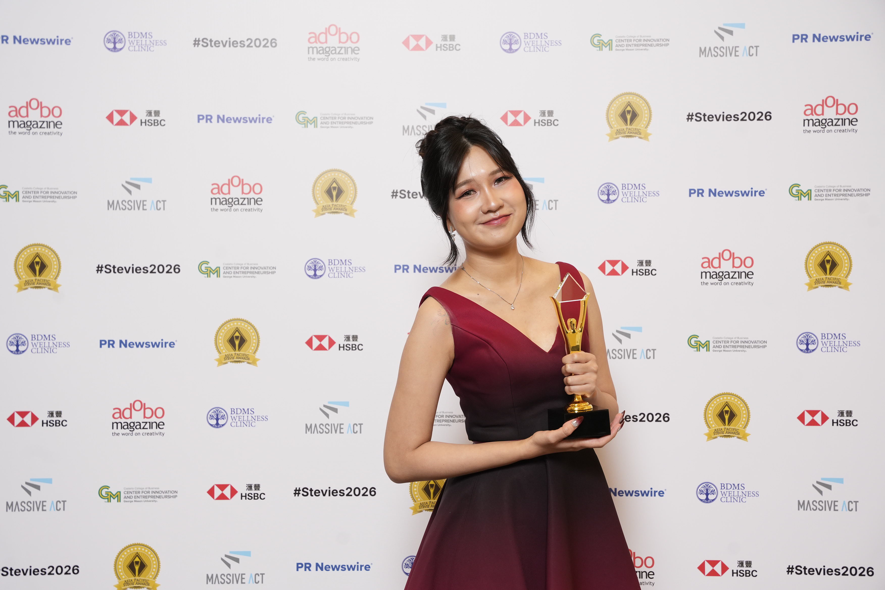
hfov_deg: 28.8
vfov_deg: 19.5
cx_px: 442
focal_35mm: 70
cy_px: 295
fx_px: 1721
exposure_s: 1/100
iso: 800
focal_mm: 70
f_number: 5.6
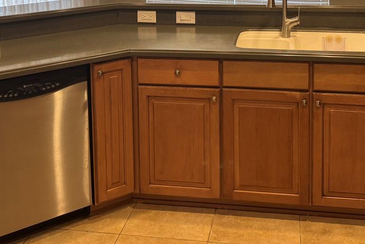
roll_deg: +0.3
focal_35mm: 52
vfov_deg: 24.7
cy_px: -6
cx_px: 197
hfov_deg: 38.2
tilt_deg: -8.9
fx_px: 527
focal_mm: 6.76
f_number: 1.78
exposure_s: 1/60
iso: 125
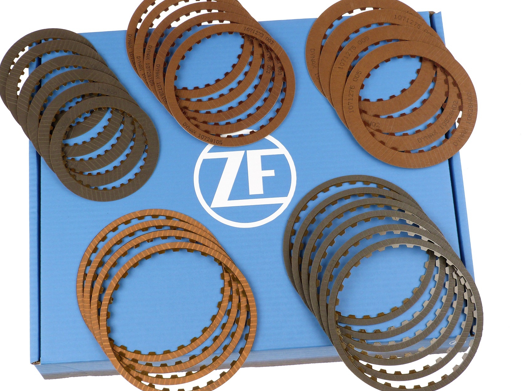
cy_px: 188
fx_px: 799
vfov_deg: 27.5
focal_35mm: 53
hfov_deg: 36.2
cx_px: 258
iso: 100
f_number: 3.2
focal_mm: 7.9
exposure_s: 1/60
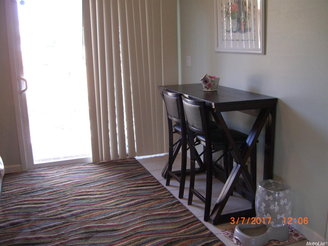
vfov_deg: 37.7
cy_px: 123
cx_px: 164
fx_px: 360
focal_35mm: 38
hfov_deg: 49.0
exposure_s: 1/100
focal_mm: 7.9
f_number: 2.8
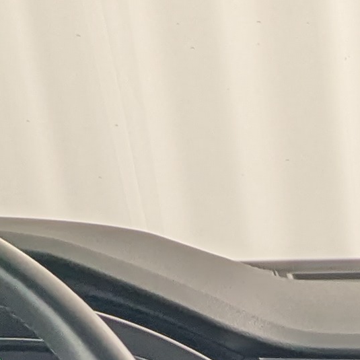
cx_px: 618
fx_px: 1271
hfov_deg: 14.5
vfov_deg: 11.3
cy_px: 1022
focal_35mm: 108
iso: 45
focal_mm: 2.35
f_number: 2.2
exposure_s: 1/31.9
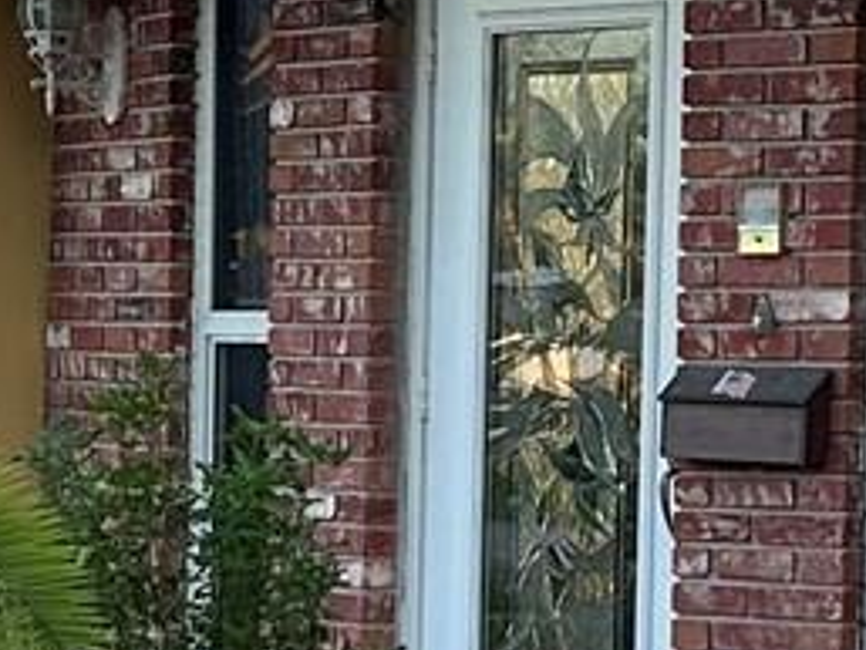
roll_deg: -1.4
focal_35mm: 191
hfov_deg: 10.3
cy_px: 377
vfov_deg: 7.8
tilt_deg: -0.7
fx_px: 4781
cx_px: 34
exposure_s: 1/331
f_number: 1.78
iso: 80
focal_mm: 6.86
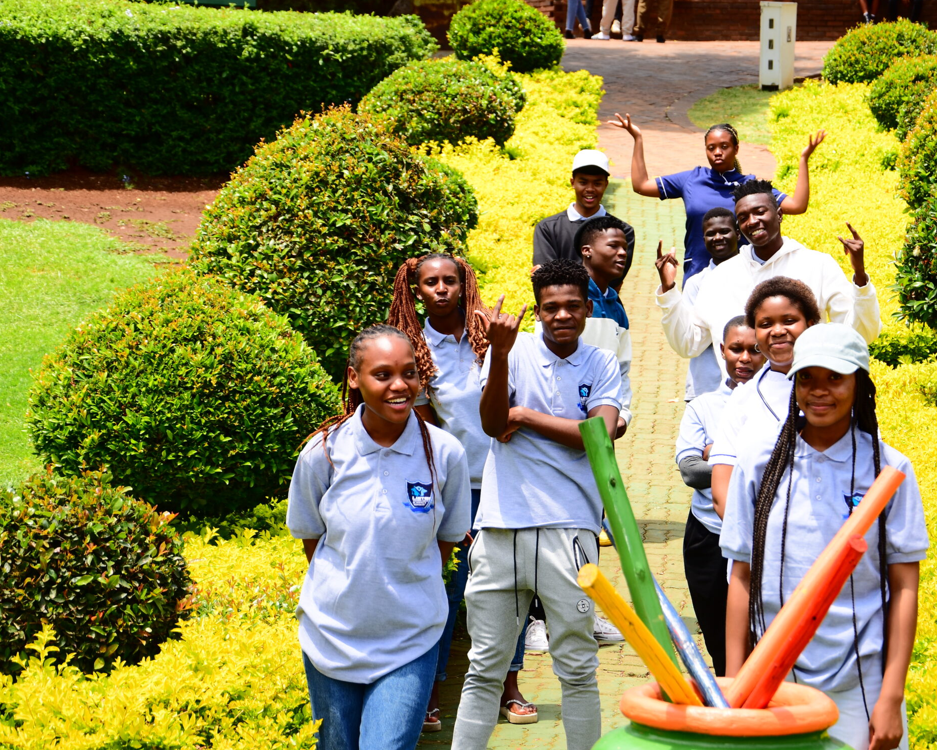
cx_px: 626
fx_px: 3328
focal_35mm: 120
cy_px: 398
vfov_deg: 12.9
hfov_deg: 16.0
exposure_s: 1/250
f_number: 5.3
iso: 100
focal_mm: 62
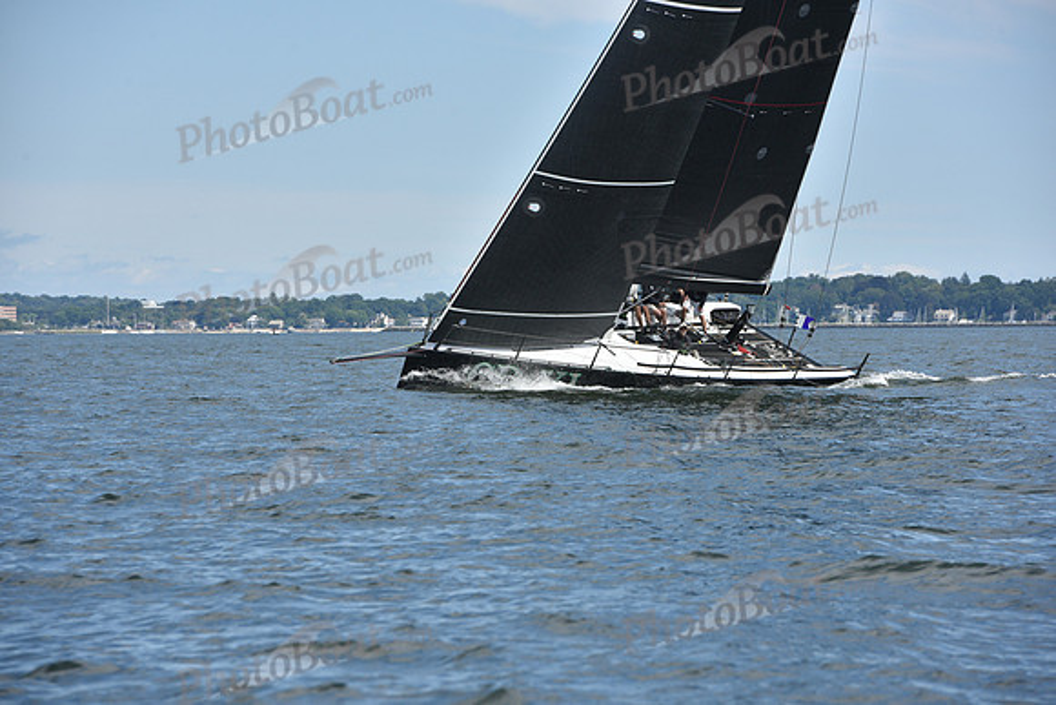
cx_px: 528
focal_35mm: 200
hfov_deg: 10.3
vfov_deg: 6.9
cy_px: 352
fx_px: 5868
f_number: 9
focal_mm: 200
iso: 320
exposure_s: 1/1000
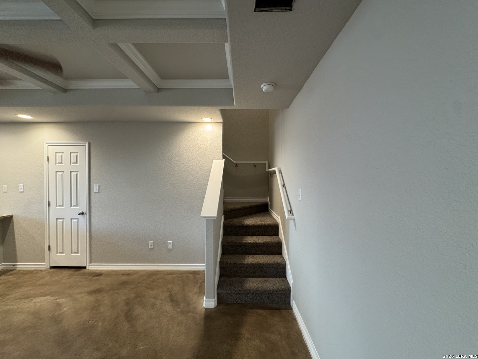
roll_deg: +0.2
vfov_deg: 85.7
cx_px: 239
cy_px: 180
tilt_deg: -1.1
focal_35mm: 14
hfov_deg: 102.1
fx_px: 193
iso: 200
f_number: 2.2
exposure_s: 1/60
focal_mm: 2.22
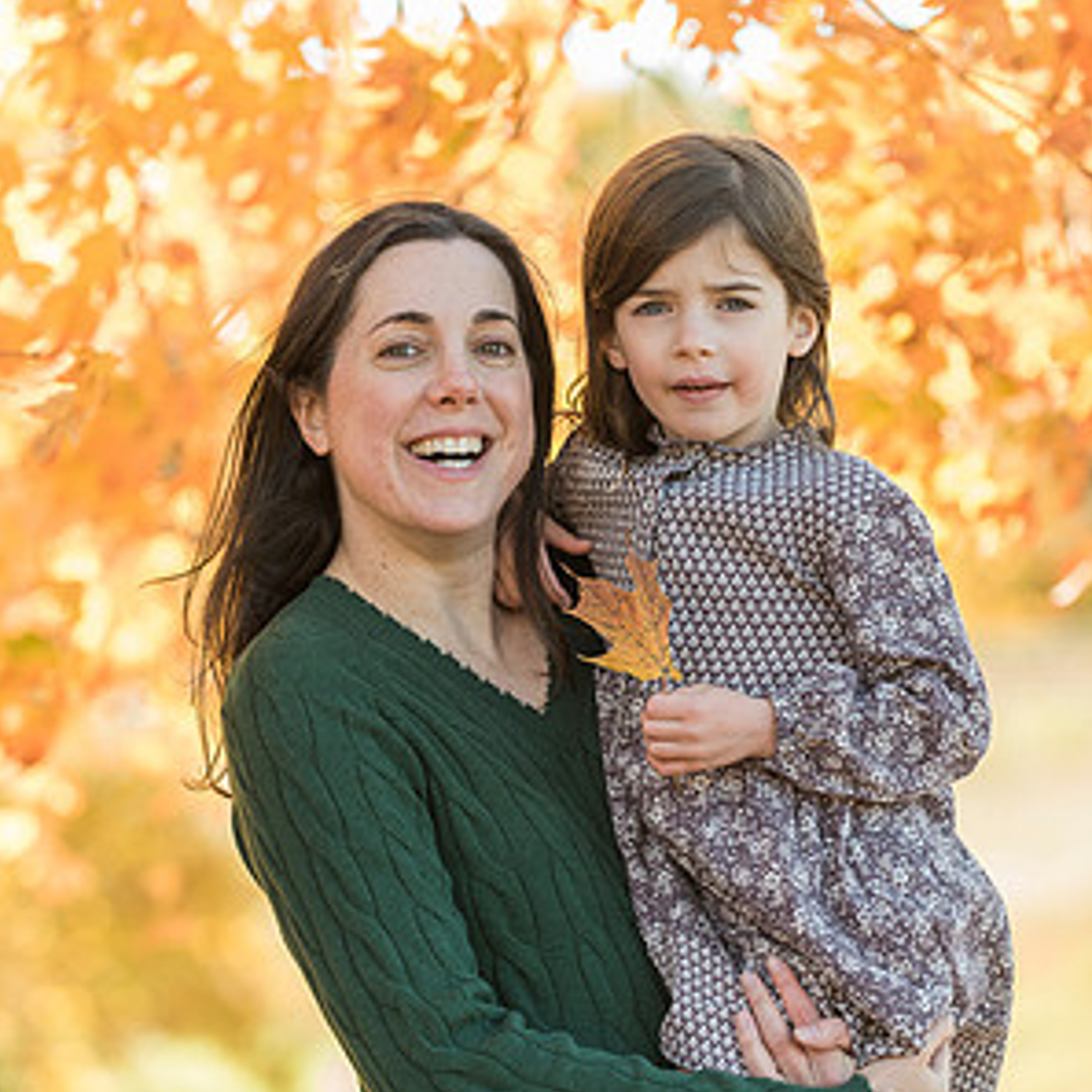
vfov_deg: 10.0
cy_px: 526
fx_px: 6210
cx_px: 544
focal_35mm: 174
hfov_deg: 10.0
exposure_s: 1/320
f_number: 4
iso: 500
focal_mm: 135
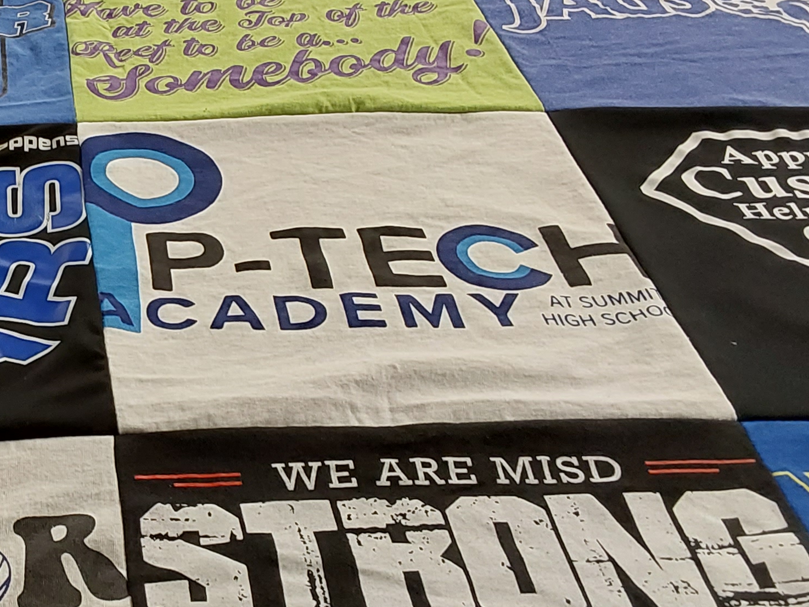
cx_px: 14
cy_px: 282
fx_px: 1449
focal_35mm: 62
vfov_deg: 23.7
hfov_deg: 29.3
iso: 100
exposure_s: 1/60
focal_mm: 2.91
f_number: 1.9
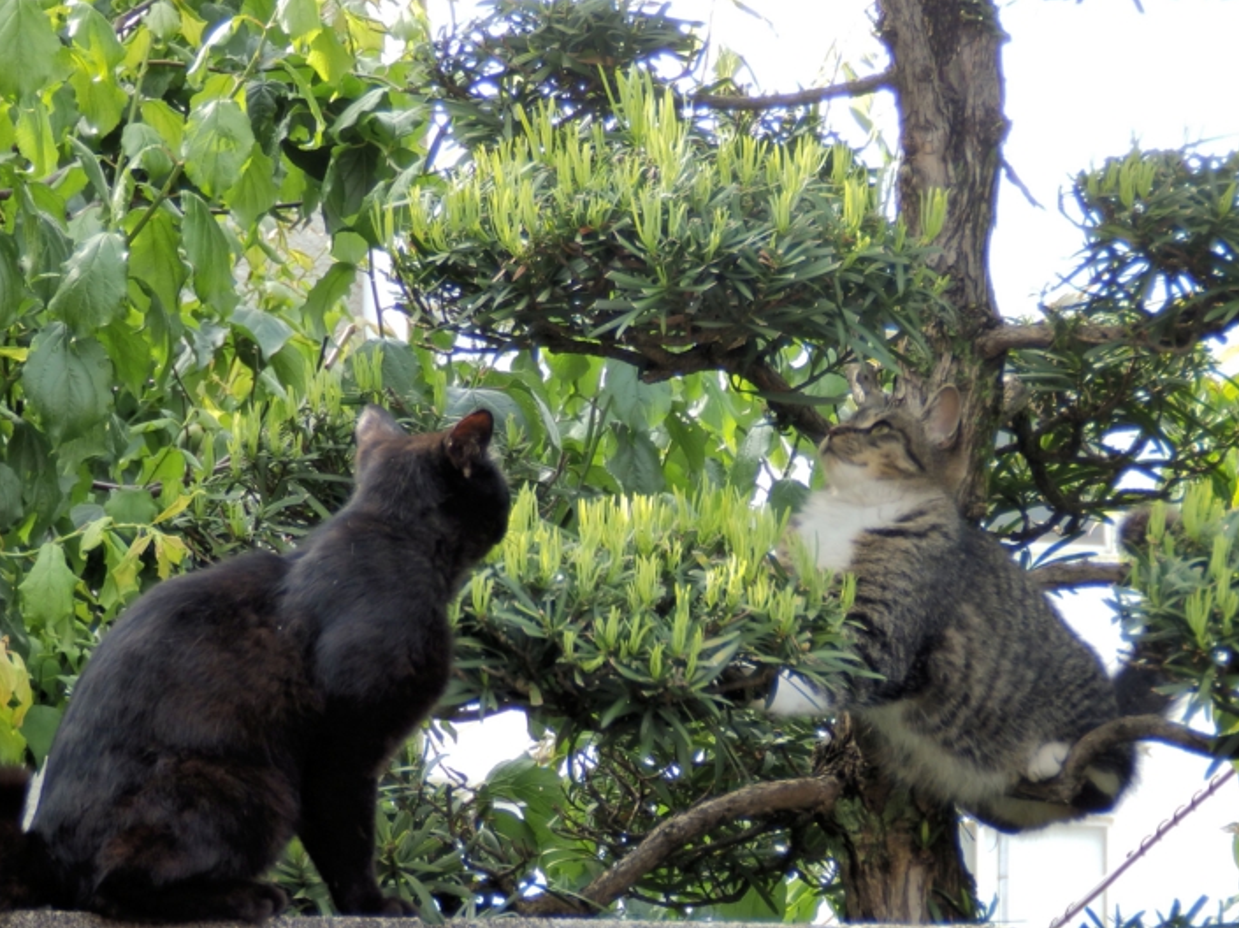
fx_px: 10553
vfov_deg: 5.0
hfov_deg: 6.7
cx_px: 578
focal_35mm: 295
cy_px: 523
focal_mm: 46.5
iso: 125
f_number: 5.2
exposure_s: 1/80
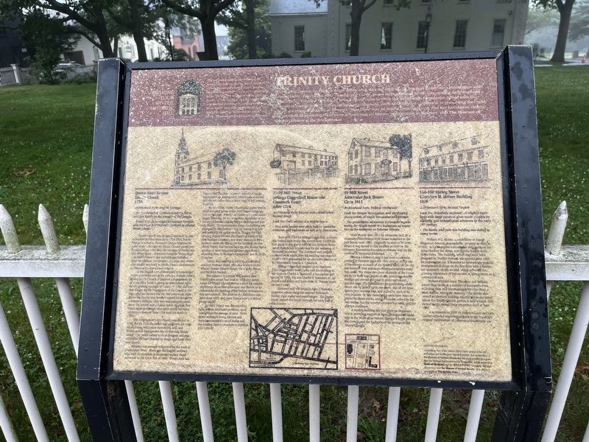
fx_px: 442
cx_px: 294
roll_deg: +1.7
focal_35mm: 26
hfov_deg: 67.3
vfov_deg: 53.1
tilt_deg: -23.9
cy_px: 221
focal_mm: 5.1
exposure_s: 1/158
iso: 40
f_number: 1.6
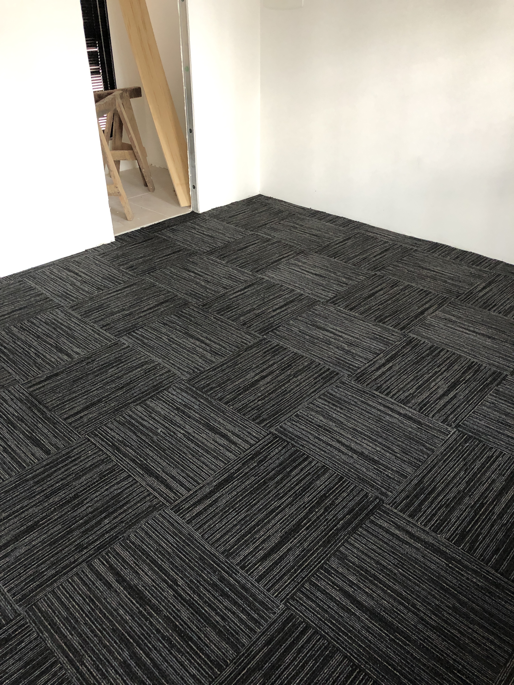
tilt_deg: -29.6
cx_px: 257
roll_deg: -1.7
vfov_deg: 63.4
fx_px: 554
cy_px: 342
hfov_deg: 49.7
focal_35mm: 28
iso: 80
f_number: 1.8
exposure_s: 1/15
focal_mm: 4
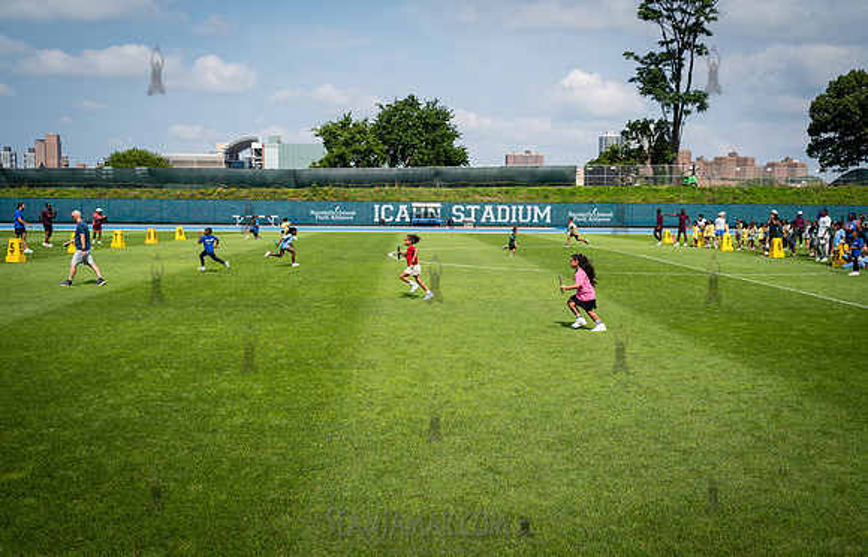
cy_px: 309
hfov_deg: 50.2
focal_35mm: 39
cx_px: 464
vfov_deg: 33.4
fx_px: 925
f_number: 5
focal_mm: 35
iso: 100
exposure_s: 1/640
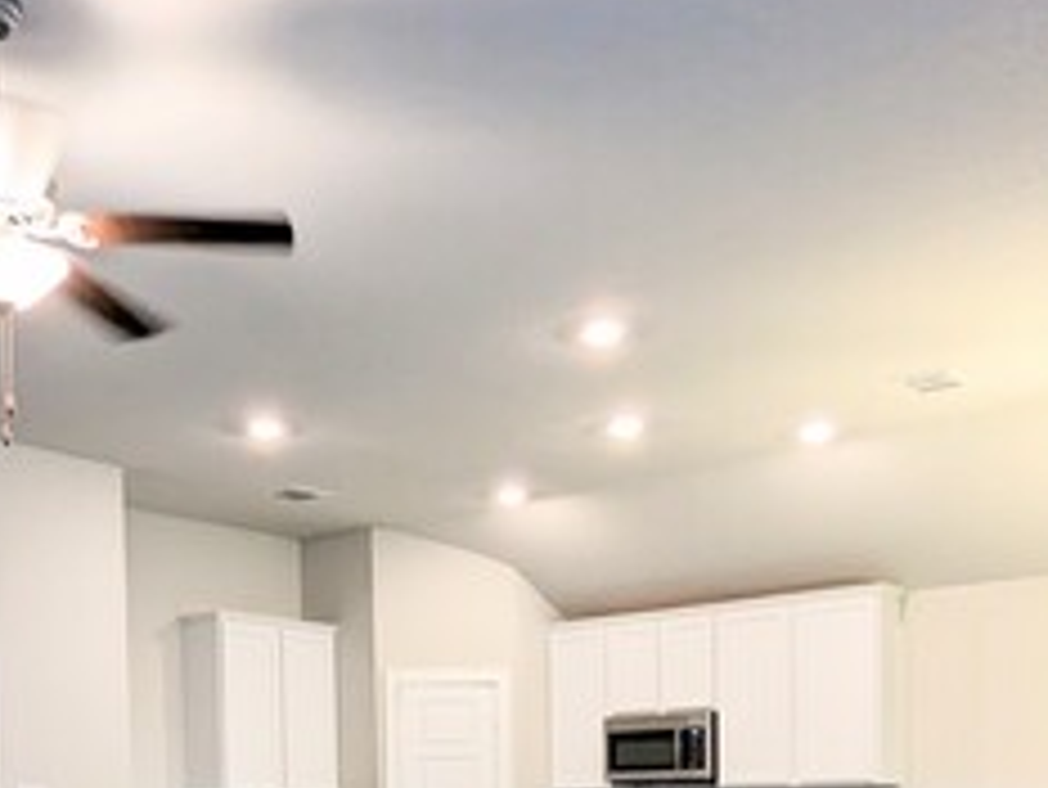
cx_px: 391
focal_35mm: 44
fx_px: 1333
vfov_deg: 29.5
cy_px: 874
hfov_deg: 42.6
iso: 185
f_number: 2.2
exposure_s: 1/60
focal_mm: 2.35
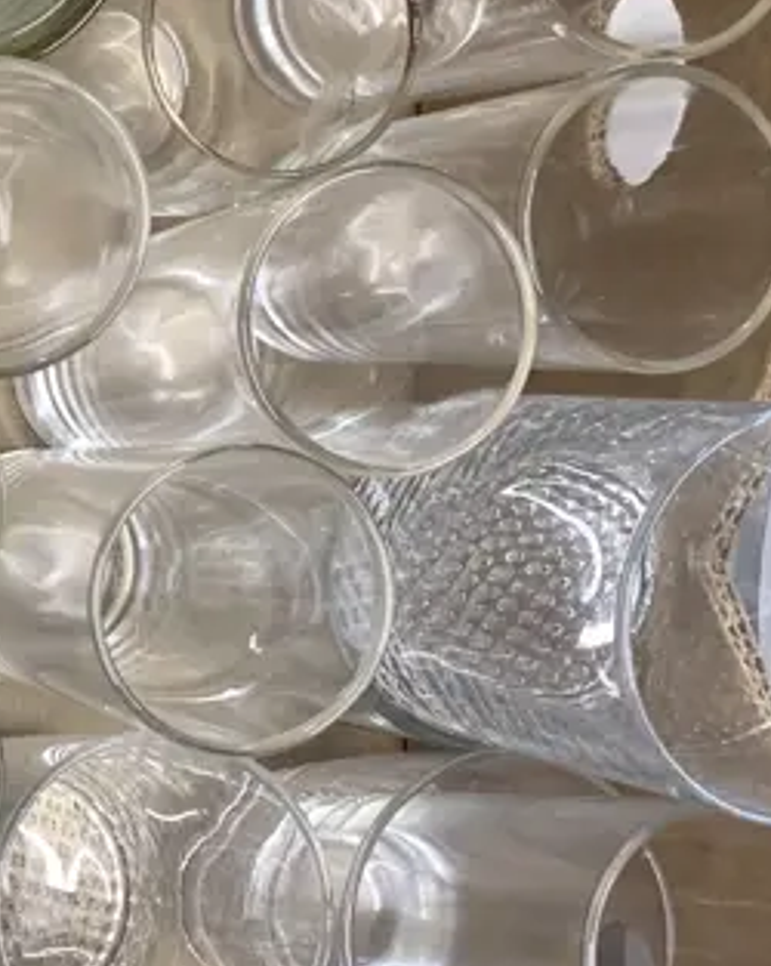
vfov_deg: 23.0
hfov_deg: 16.3
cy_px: 574
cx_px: -493
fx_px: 2370
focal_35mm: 83
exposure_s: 1/50
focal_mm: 4.25
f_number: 1.8
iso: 80
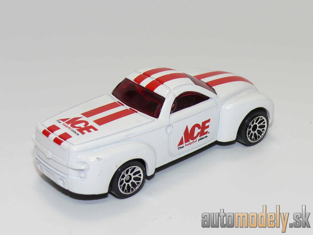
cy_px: 118
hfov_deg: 18.7
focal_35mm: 105
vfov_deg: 14.1
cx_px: 156
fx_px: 949
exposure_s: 1/30
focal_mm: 13.7
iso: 100
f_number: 4
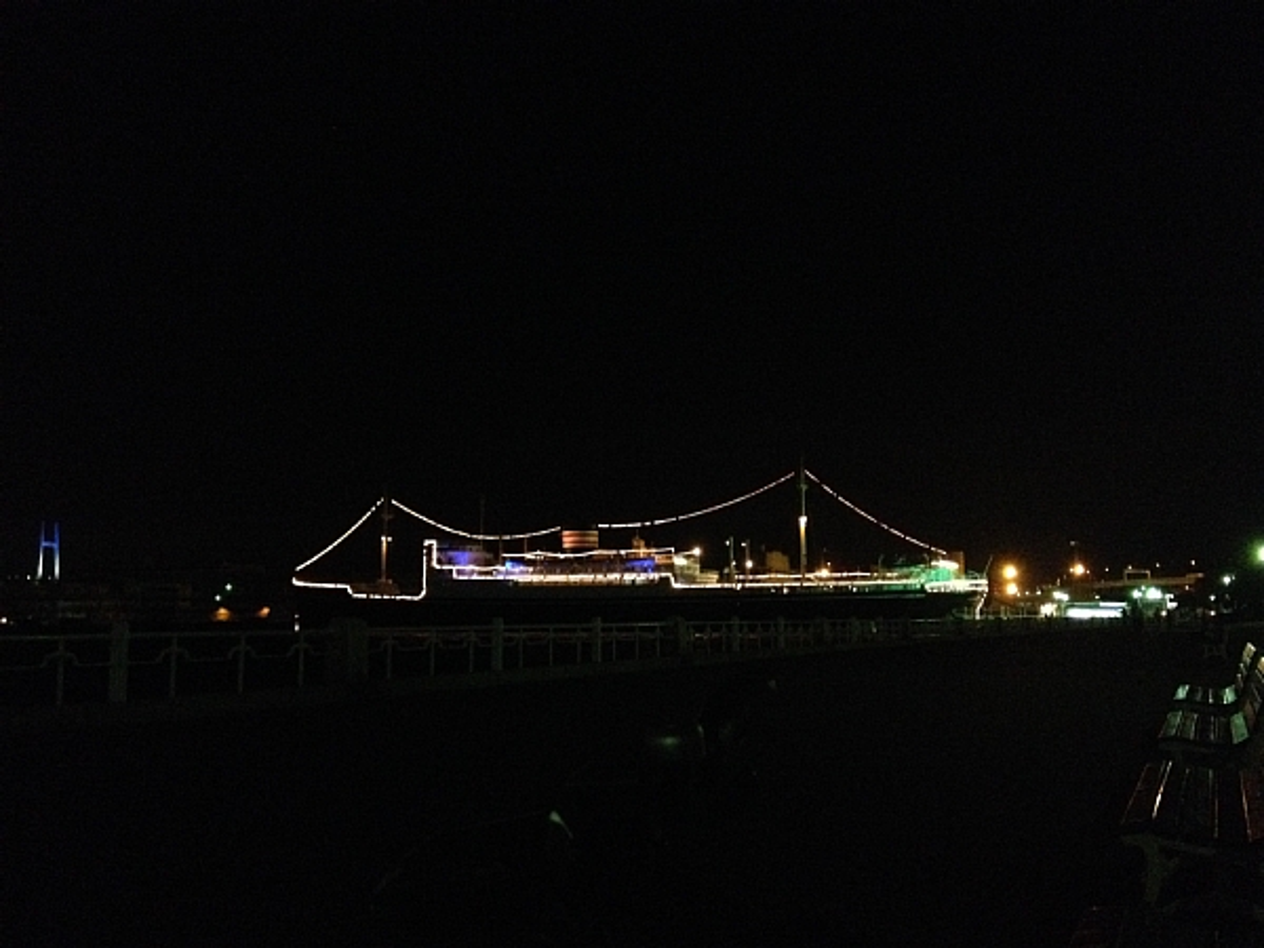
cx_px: 632
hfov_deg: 52.6
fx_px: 1278
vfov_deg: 40.7
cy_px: 474
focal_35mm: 35
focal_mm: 4.28
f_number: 2.4
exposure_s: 1/15
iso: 800
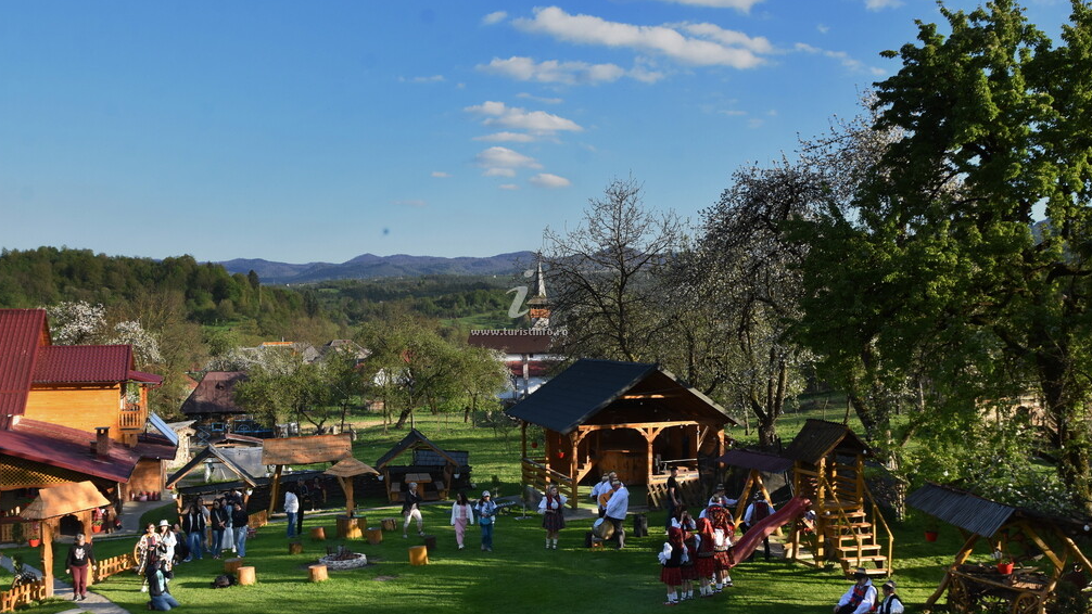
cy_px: 324
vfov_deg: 36.7
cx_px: 542
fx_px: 927
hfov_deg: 61.0
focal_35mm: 32
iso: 640
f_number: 8
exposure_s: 1/500
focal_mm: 20
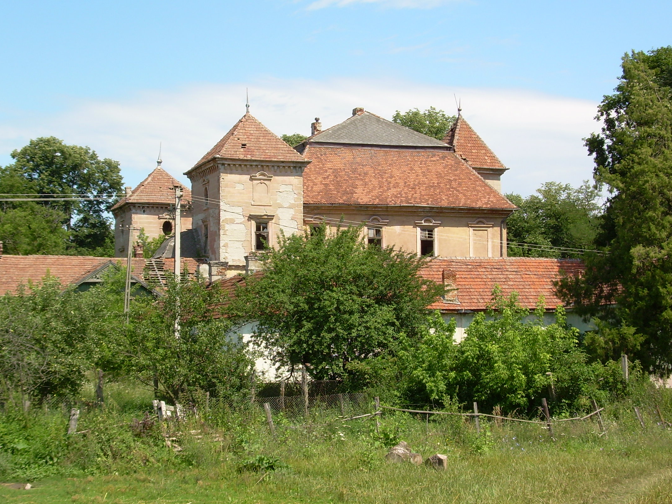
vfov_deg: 21.3
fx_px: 1339
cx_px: 330
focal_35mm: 69
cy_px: 238
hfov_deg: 28.2
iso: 50
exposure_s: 1/193
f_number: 5.9
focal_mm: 11
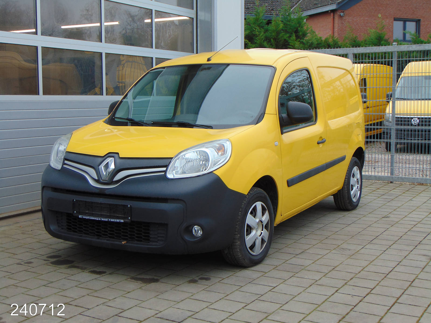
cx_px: 216
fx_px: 623
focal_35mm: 50
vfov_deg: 29.1
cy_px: 162
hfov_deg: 38.2
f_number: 3.5
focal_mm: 9
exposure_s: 1/125
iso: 80
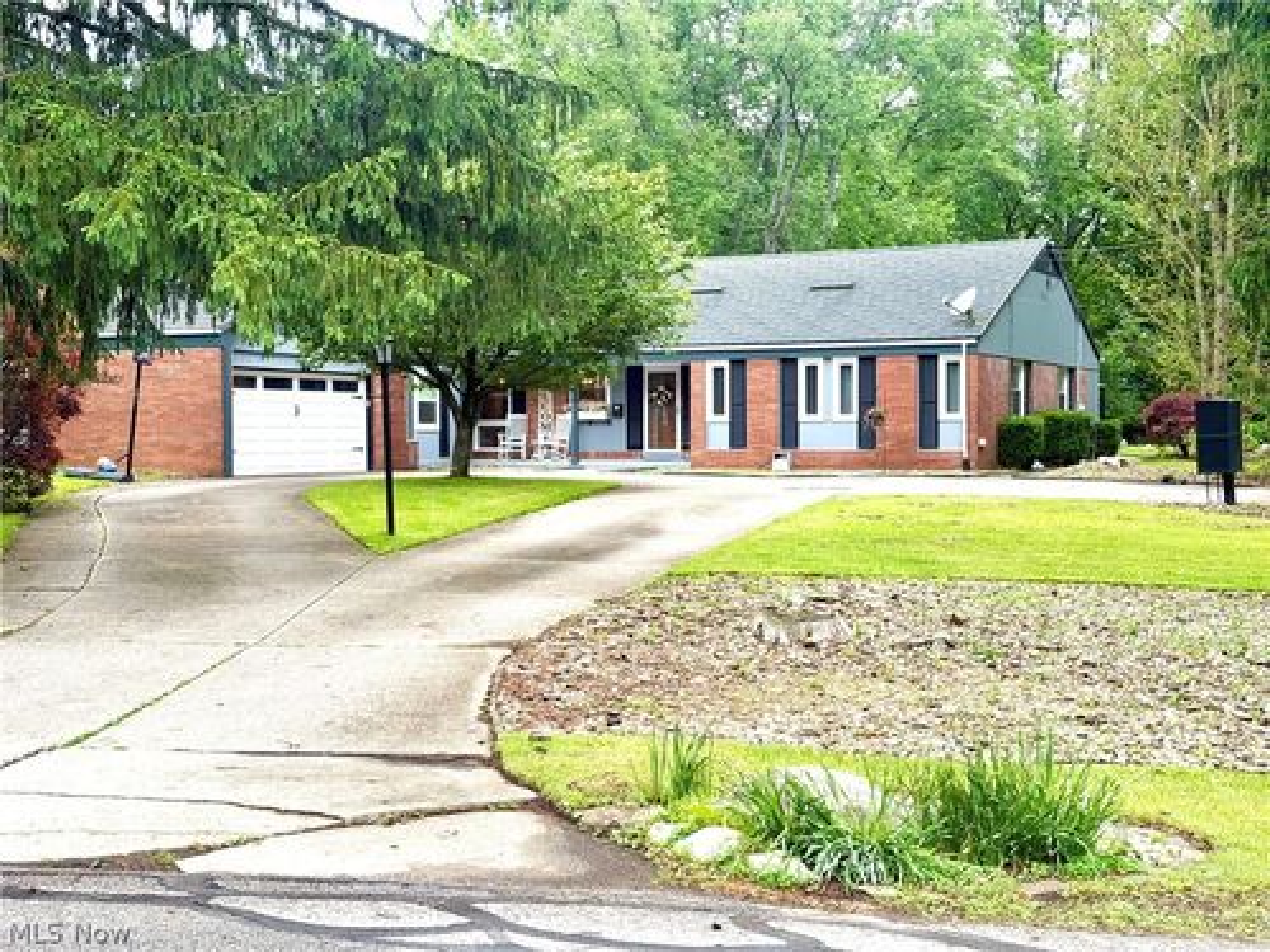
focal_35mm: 48
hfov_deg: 39.7
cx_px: 635
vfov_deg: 30.3
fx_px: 1761
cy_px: 476
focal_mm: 6.76
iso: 64
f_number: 1.78
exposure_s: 1/267
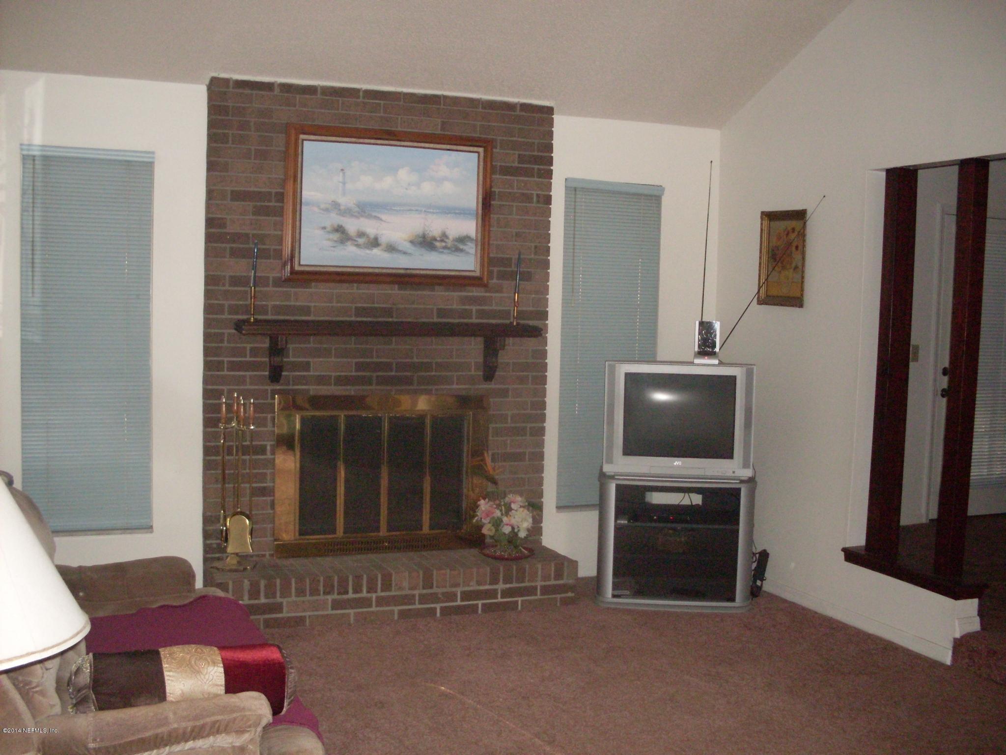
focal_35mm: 38
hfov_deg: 49.0
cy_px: 378
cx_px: 503
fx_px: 1104
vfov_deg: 37.7
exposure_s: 1/45
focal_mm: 6.3
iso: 240
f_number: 2.8
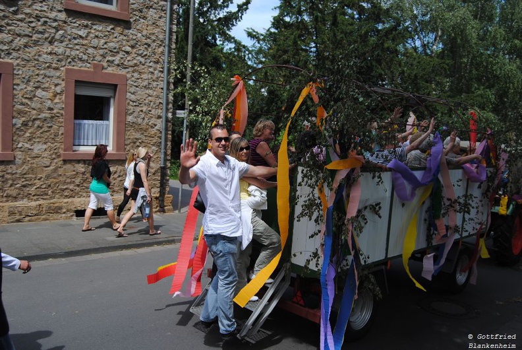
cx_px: 261
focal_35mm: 34
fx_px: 501
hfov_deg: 55.1
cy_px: 175
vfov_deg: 38.5
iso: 100
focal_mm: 23
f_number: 5.6
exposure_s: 1/125
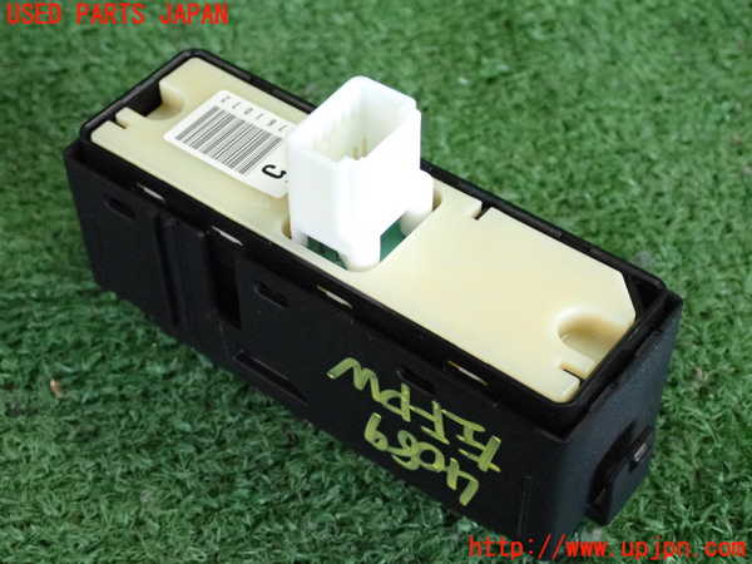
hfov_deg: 31.2
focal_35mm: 62
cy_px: 282
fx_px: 1347
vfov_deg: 23.7
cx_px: 376
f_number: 3.6
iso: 2500
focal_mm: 11.09
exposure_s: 1/125
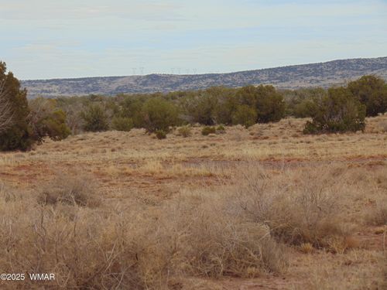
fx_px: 1833
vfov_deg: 9.1
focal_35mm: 164
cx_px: 194
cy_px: 145
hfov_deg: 12.0
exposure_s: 1/500
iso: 80
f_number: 4
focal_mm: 29.5
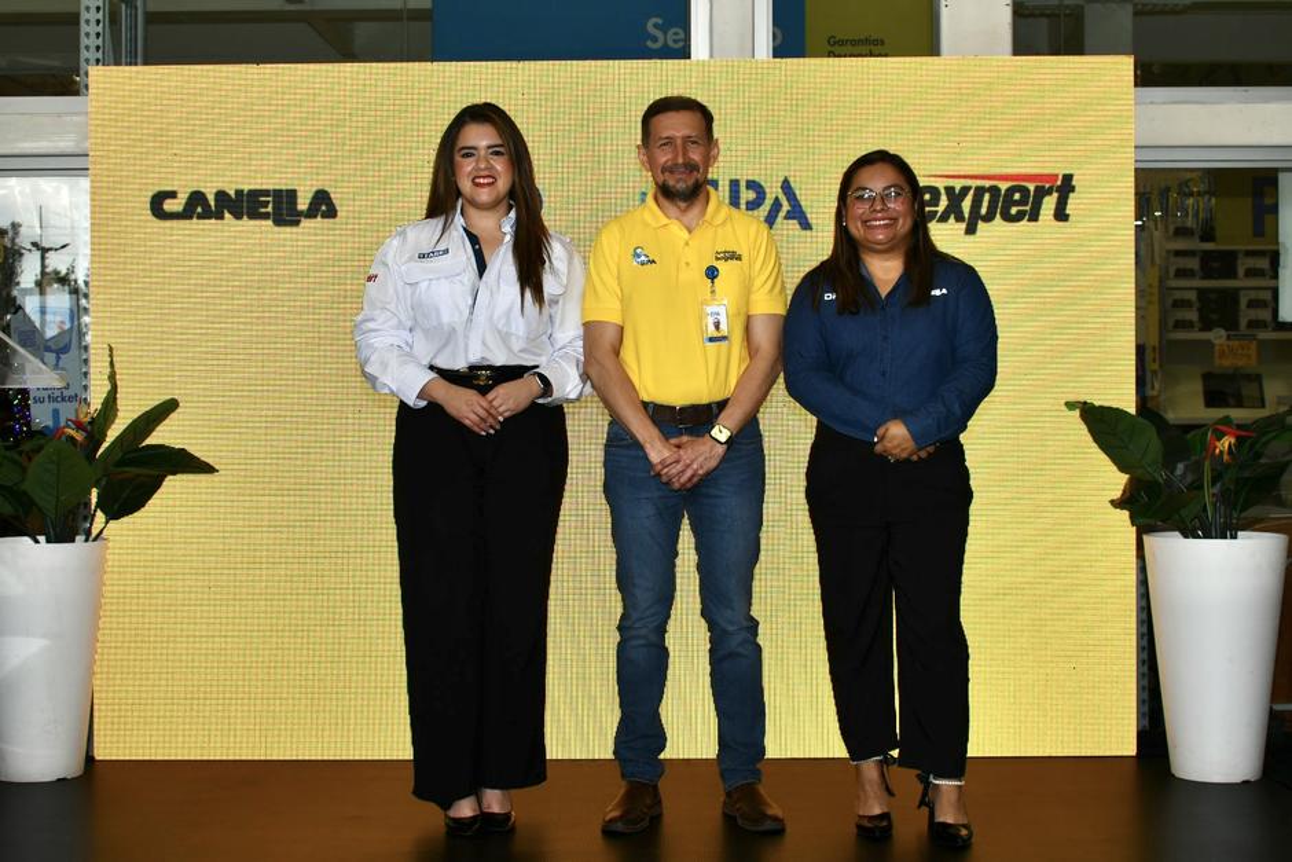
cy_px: 431
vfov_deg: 26.0
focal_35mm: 52
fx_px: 1866
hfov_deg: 38.2
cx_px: 646
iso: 110
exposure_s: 1/125
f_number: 5.6
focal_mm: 35
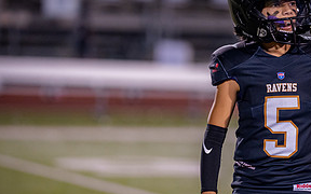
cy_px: 110
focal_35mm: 304
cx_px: 260
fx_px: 2577
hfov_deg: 6.9
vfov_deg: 4.3
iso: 1250
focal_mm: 135
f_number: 1.8
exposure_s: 1/1000
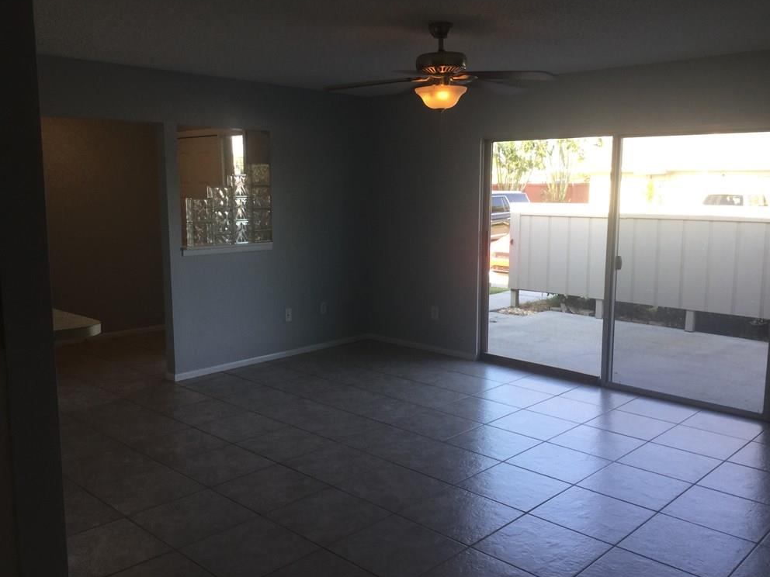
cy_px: 287
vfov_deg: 44.2
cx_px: 385
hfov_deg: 56.8
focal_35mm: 32
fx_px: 712
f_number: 2.4
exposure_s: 1/60
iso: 25
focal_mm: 3.3
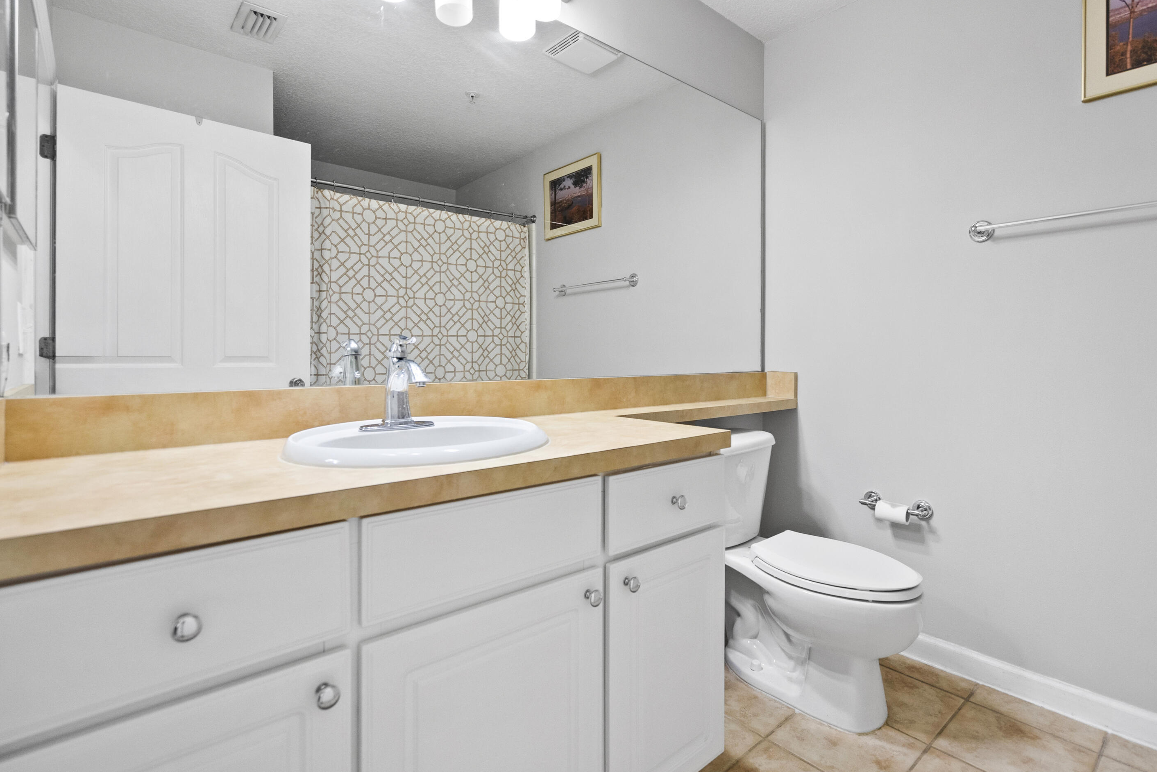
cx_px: 595
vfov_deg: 70.4
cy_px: 362
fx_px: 547
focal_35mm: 17
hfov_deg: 93.2
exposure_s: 1/13
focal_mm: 16
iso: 1600
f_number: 4
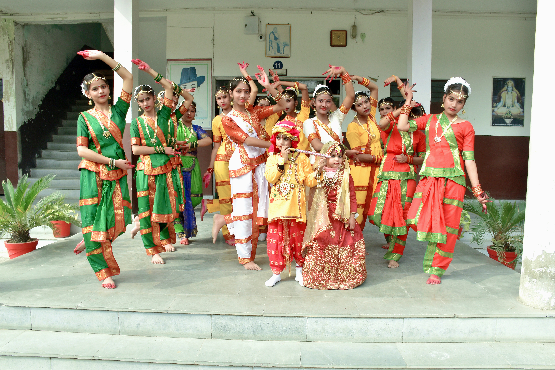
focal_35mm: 27
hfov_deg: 67.4
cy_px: 185
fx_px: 416
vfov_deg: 47.9
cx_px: 278
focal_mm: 18
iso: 200
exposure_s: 1/125
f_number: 7.1
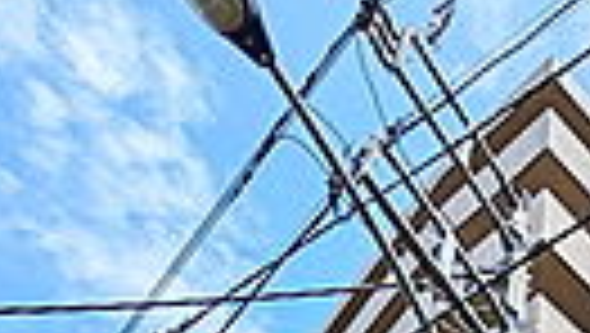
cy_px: 734
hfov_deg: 35.4
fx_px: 814
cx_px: 613
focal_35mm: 52
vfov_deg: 15.8
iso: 48
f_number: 2.2
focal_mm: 1.83
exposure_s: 1/3559
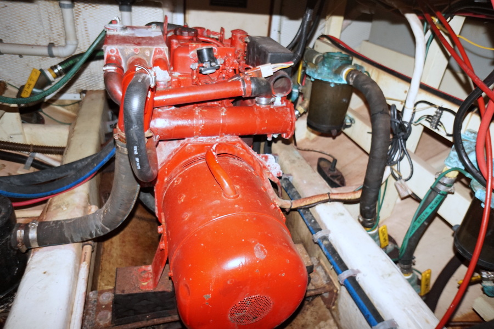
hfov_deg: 73.8
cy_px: 164
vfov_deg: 53.1
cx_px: 247
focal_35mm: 24
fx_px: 329
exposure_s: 1/60
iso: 800
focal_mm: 16
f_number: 2.8
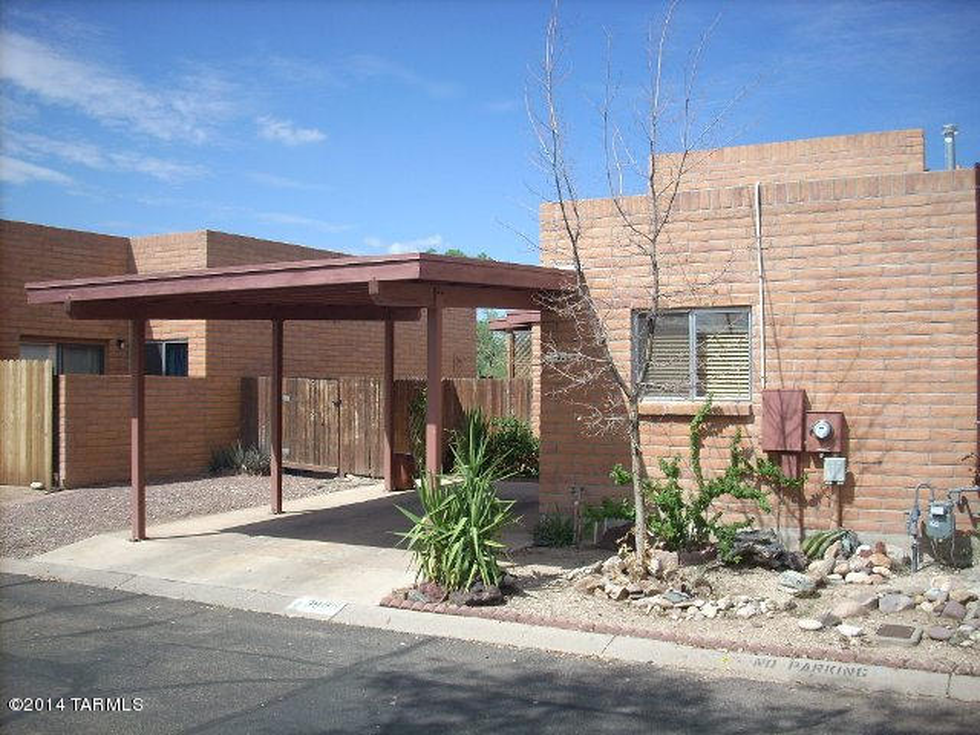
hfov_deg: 50.1
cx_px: 490
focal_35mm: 37
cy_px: 368
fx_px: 1047
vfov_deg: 38.7
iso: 64
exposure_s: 1/239
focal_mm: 6.2
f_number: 5.6
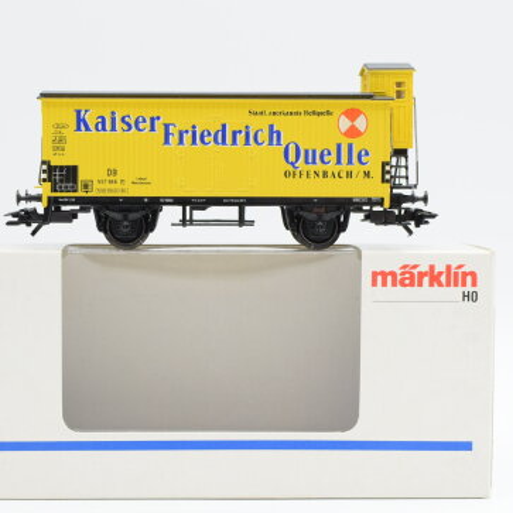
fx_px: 1236
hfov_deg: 23.4
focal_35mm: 74
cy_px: 268
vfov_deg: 23.5
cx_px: 209
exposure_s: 1/125
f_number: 8
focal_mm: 35
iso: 320
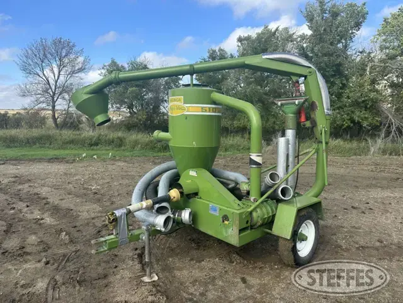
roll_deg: -1.0
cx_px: 202
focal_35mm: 24
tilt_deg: -6.9
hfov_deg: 71.6
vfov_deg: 56.8
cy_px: 152
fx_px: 279
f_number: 1.78
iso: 80
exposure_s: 1/1949
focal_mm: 6.86
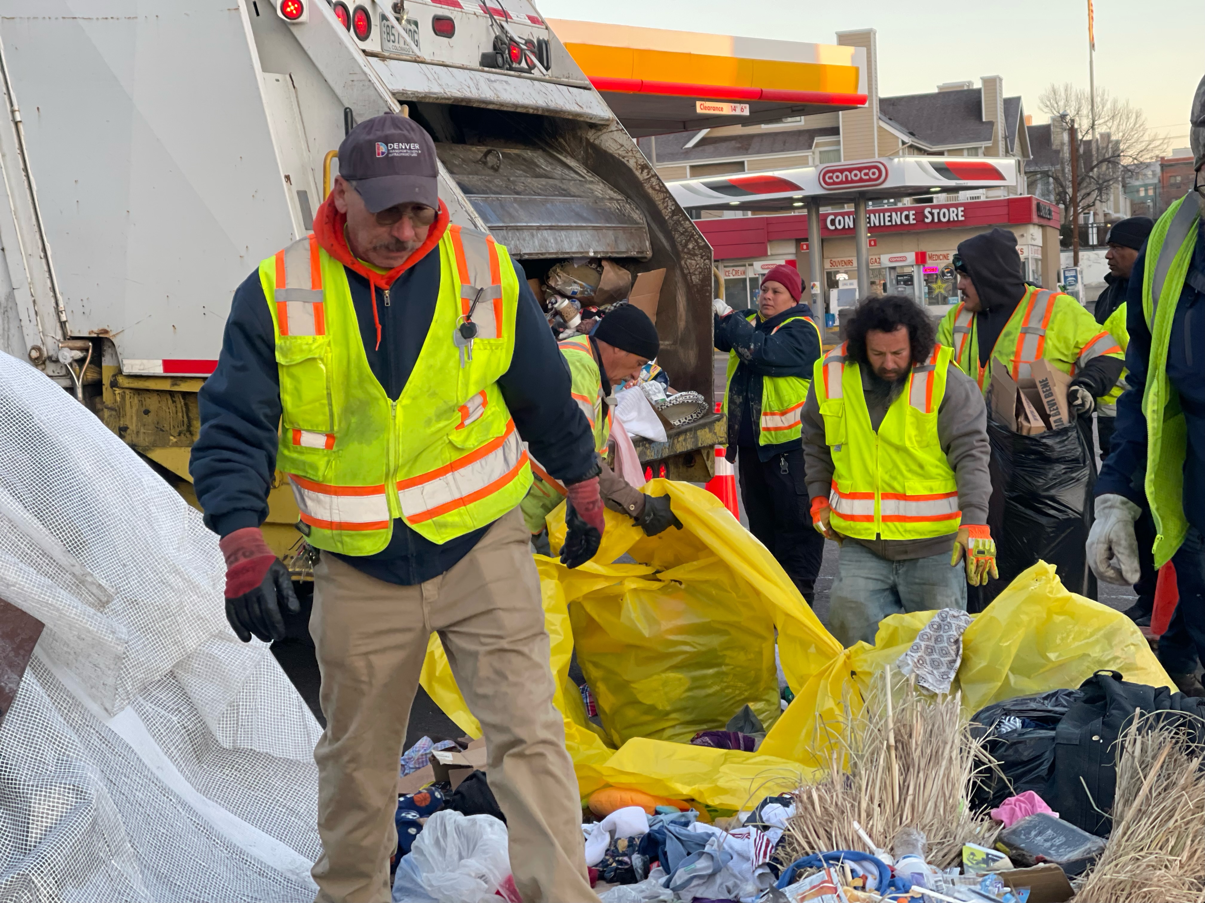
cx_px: 602
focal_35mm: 64
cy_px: 452
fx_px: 2228
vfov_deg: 22.9
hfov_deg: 30.3
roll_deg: +3.3
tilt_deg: -3.3
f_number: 2.2
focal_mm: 7.5
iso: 100
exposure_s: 1/121
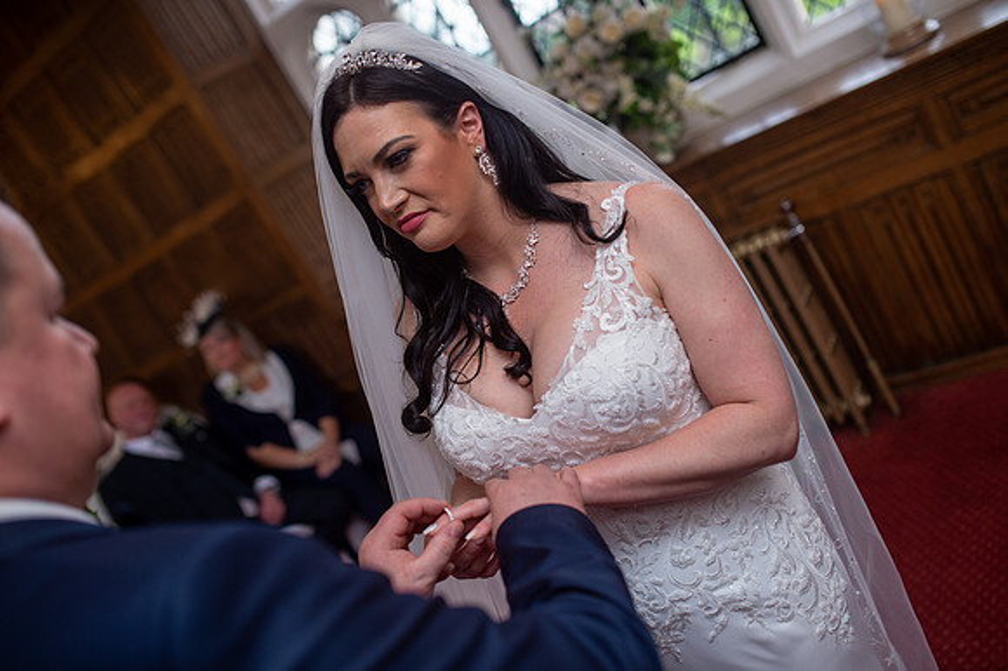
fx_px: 979
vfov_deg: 37.8
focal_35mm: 35
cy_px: 336
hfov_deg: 54.5
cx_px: 504
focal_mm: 35
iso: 160
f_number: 2.5
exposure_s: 1/160
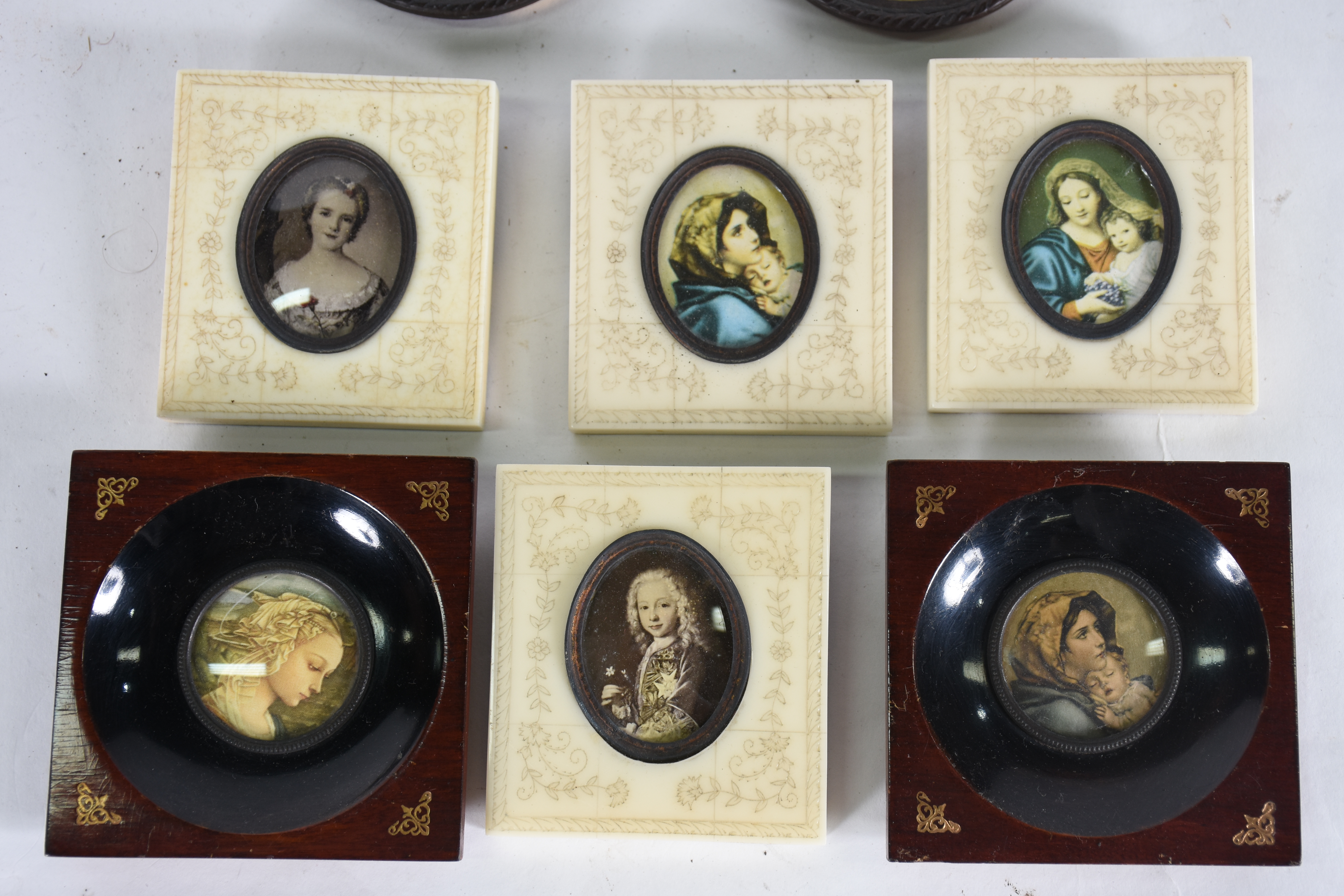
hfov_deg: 35.0
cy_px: 455
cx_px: 748
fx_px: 2128
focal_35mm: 57
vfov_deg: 23.8
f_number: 6.3
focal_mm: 34
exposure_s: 1/60
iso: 320
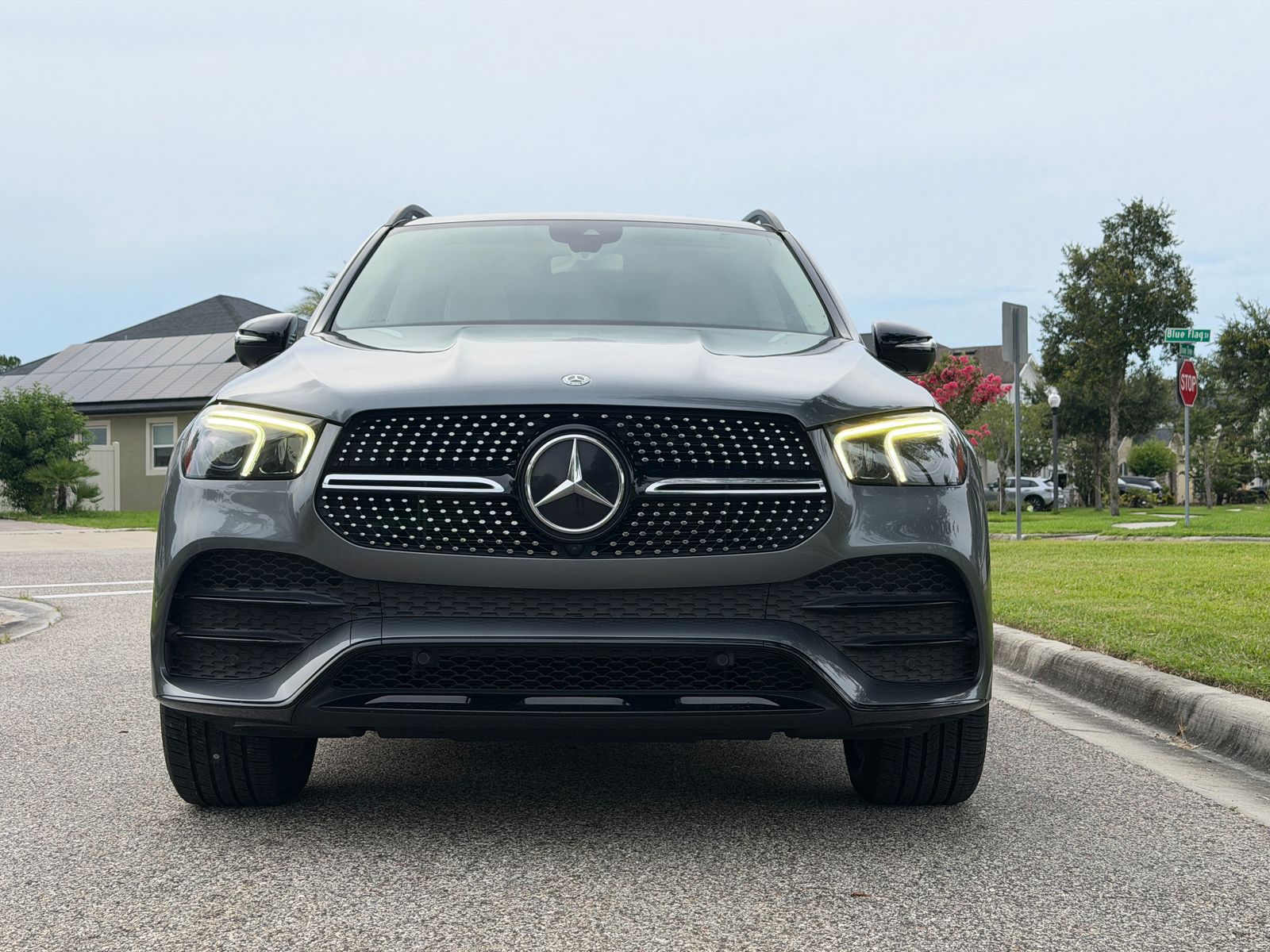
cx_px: 635
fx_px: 1761
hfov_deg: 39.7
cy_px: 476
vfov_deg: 30.3
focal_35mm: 48
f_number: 1.78
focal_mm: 6.76
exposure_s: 1/1070
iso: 64
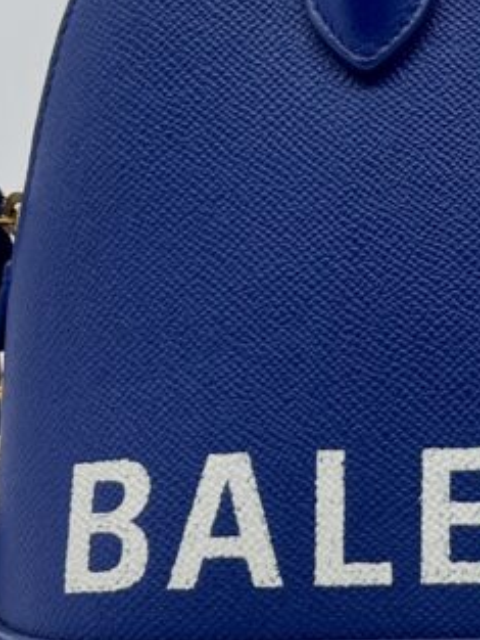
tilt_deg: -3.4
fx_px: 1570
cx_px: 639
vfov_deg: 22.5
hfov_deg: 16.4
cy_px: 86
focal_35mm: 85
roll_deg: -1.2
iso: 32
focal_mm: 5.7
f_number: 1.5
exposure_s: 1/126
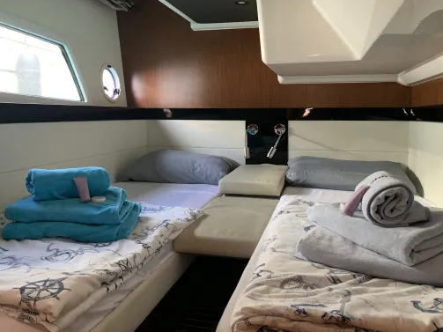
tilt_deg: -4.7
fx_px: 397
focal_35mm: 31
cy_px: 138
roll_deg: +0.2
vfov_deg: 45.3
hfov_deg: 58.3
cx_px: 229
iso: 400
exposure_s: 1/60
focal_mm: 4.25
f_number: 1.8
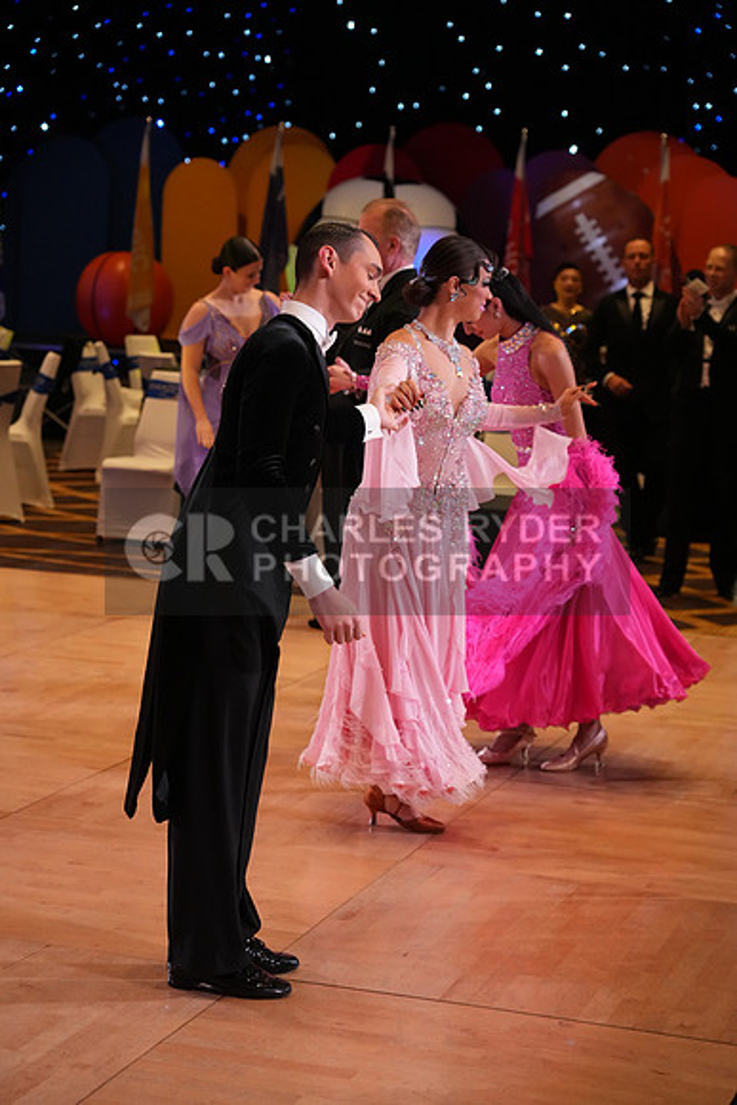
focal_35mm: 77
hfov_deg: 17.7
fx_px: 2363
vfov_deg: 26.3
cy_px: 552
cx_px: 368
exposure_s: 1/500
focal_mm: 77
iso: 3200
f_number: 4
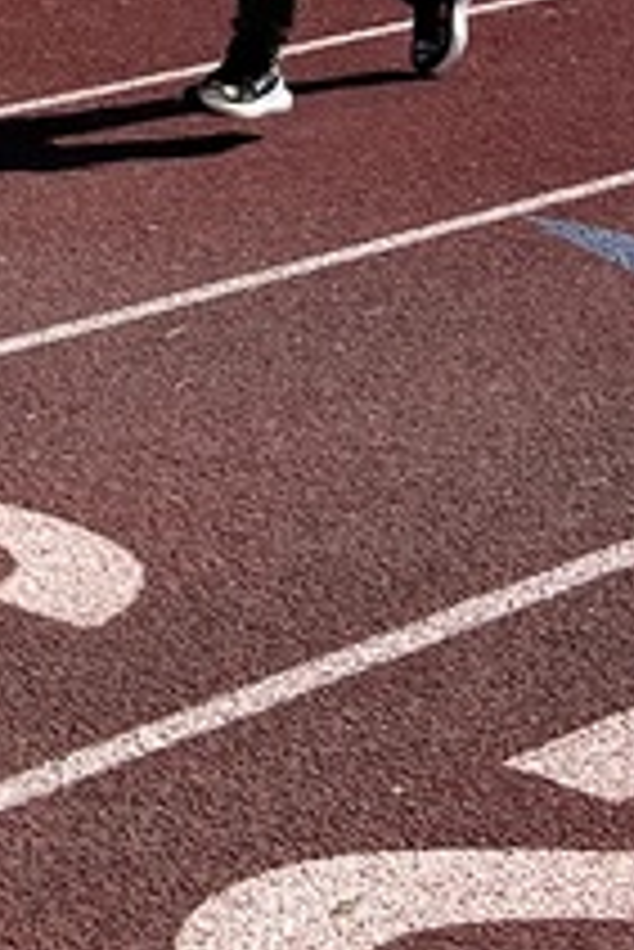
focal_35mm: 131
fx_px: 3455
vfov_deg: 14.9
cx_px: -809
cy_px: -297
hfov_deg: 9.5
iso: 50
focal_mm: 5.7
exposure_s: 1/5882
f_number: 1.5
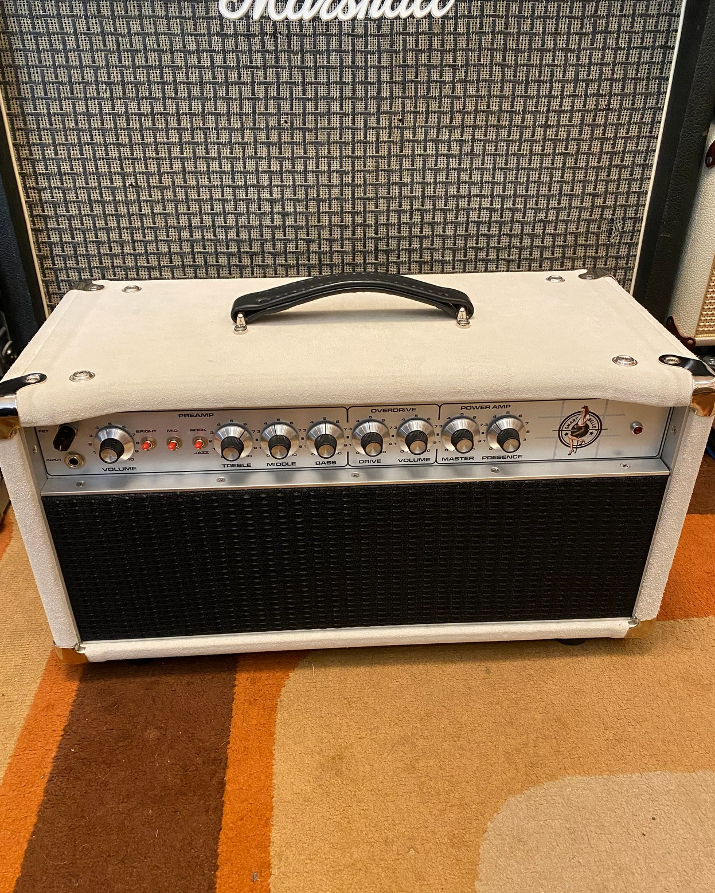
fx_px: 741
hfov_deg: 51.5
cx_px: 351
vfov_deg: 62.1
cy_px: 477
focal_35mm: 28
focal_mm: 4.25
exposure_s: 1/60
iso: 400
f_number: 1.8
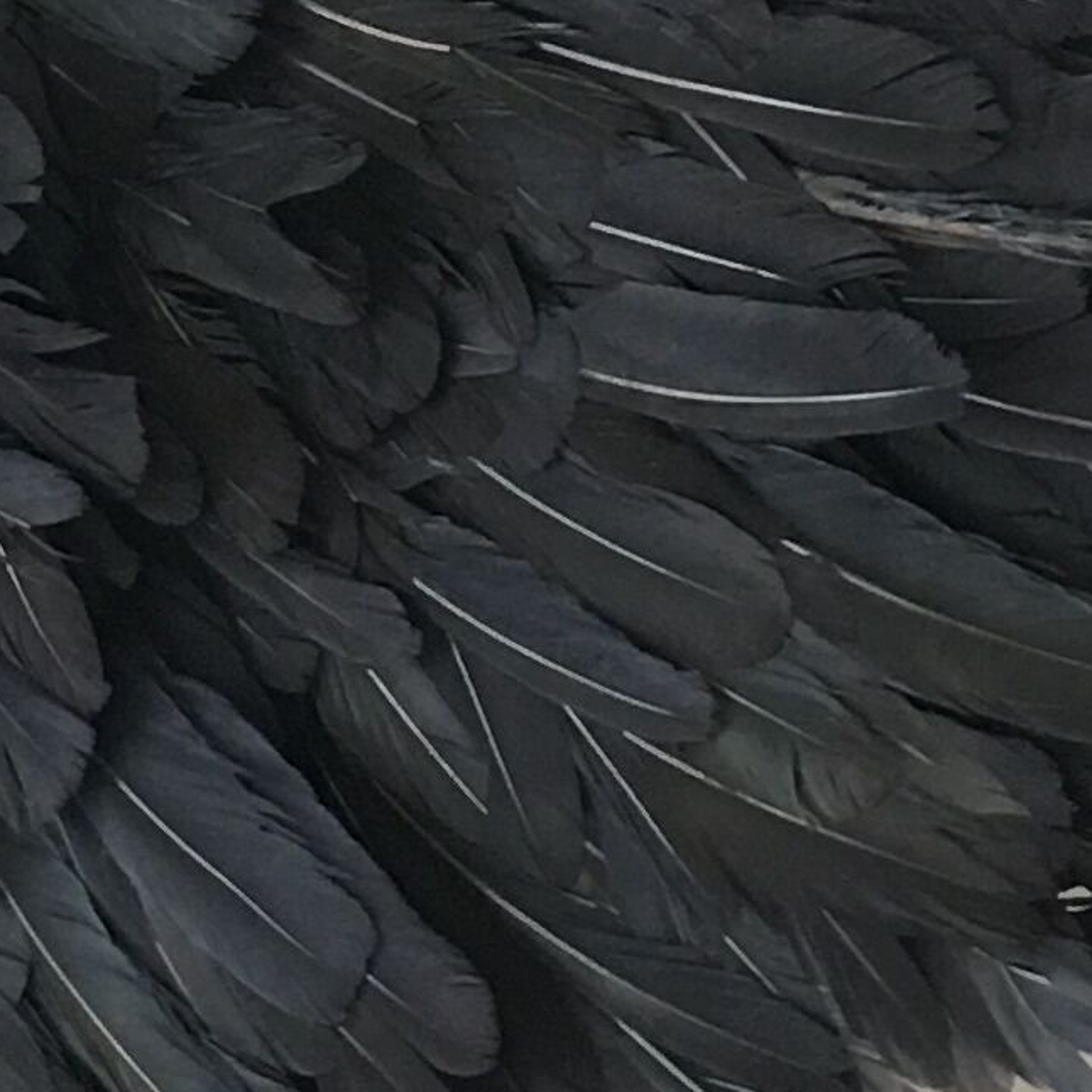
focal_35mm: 160
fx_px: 5710
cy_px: -627
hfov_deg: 10.7
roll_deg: -1.8
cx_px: -186
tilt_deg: +9.4
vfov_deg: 10.5
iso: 64
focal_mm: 4.15
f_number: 2.2
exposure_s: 1/17
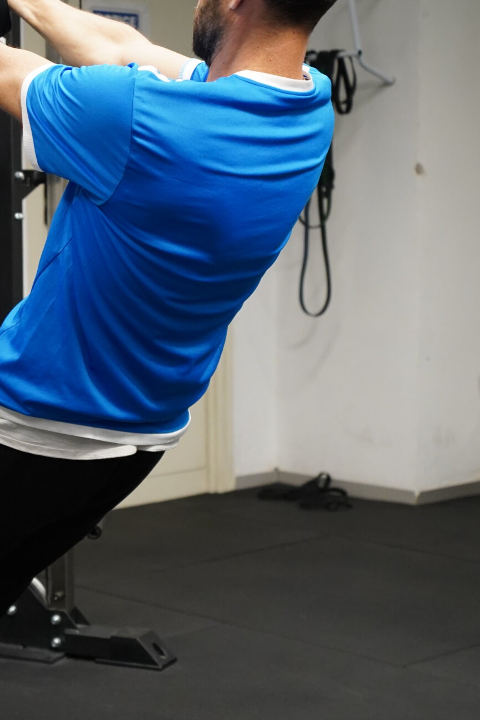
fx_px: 1699
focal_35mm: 85
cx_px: 34
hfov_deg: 15.9
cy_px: 293
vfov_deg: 23.9
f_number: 3.2
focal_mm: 43
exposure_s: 1/160
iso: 3200
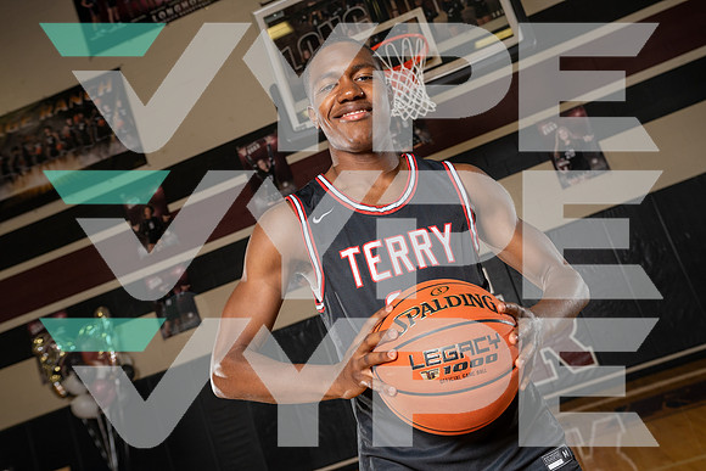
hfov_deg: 53.1
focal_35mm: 36
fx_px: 706
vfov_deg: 36.9
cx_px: 353
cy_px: 236
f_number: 5.6
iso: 320
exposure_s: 1/250
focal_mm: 36
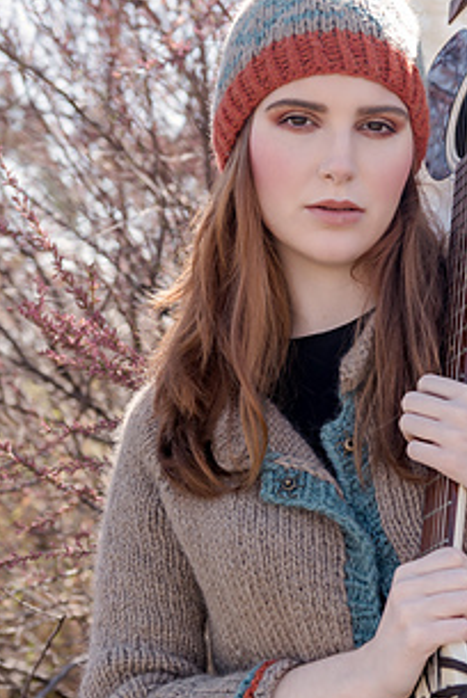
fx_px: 1708
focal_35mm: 88
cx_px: 418
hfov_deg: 15.4
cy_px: 396
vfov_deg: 23.1
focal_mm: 42
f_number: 3.3
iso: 100
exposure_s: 1/750
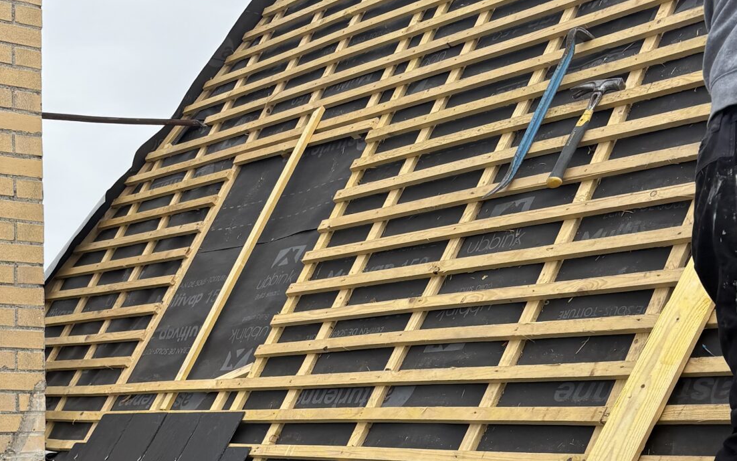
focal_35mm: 64
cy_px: 461
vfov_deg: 19.7
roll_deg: -0.2
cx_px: 242
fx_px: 1286
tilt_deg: -2.2
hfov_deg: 31.7
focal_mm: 5.96
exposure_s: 1/2639
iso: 50
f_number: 1.6
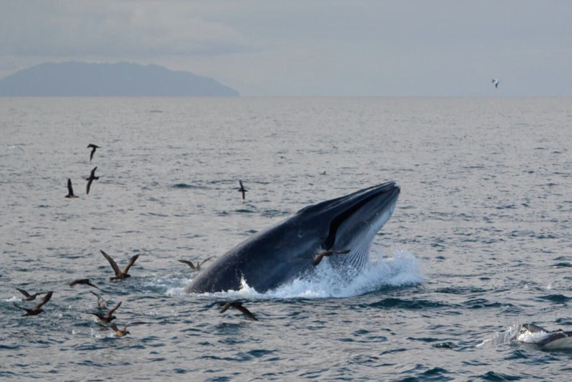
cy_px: 191
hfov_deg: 24.6
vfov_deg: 16.6
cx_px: 286
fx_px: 1312
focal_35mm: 82
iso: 400
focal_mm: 55
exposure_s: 1/500
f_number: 5.6
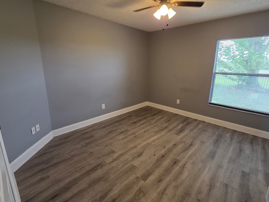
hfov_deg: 94.4
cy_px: 94
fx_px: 124
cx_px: 142
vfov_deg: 78.0
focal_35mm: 16
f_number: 1.9
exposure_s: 1/120
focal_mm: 2.2
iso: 250
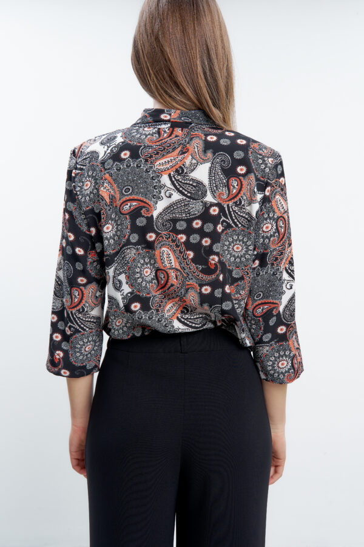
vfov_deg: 48.5
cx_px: 182
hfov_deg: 33.4
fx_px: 607
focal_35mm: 40
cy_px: 274
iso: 100
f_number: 9
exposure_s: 1/160
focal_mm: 40
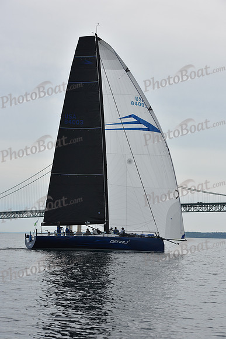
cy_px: 170
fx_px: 894
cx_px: 113
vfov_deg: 21.5
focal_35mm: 95
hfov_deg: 14.4
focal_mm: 95
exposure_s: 1/800
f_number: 8
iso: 250
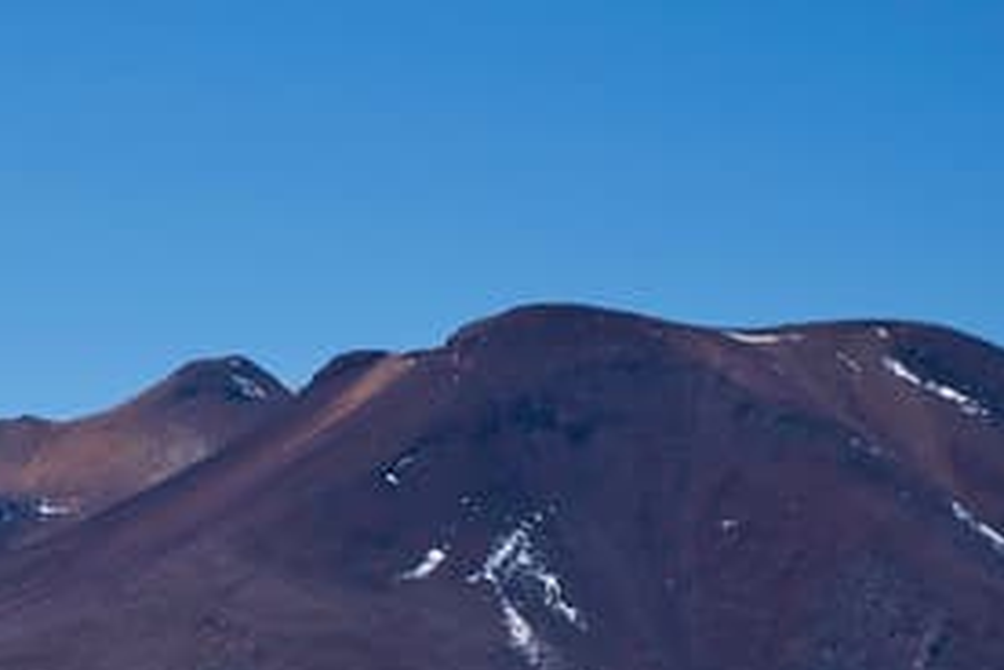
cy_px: 870
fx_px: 6051
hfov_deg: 9.1
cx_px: -822
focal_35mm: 217
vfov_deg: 6.3
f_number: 8
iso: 100
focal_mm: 50
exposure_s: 1/500
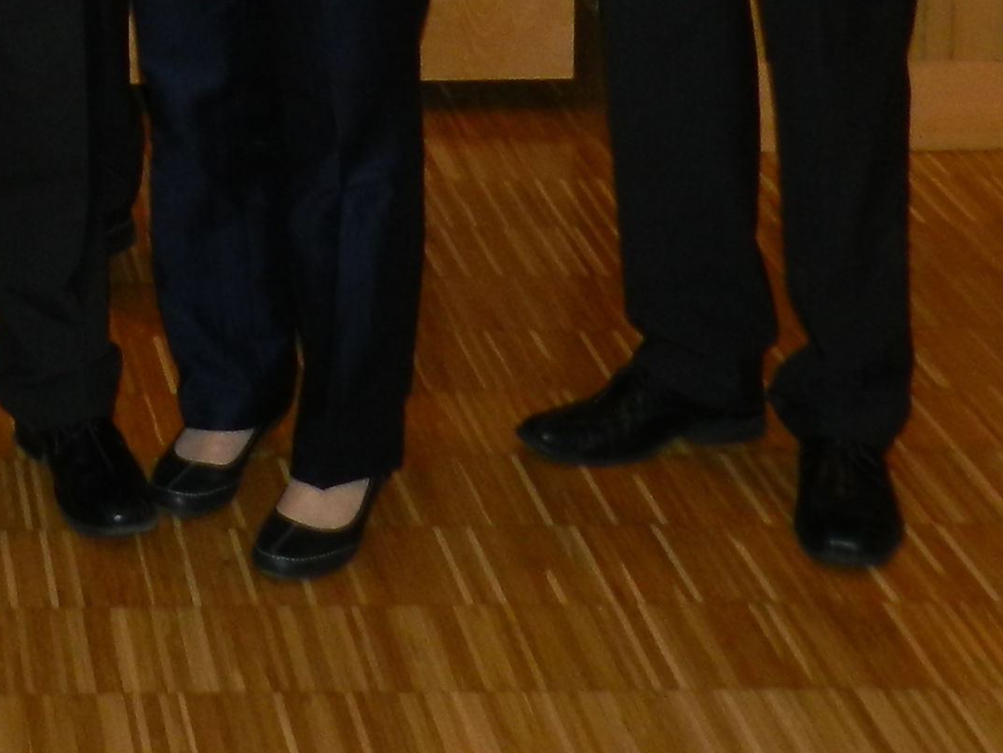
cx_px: -275
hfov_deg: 17.8
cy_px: -620
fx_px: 3014
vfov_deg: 12.9
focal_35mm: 104
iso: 200
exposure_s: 1/30
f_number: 3.6
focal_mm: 5
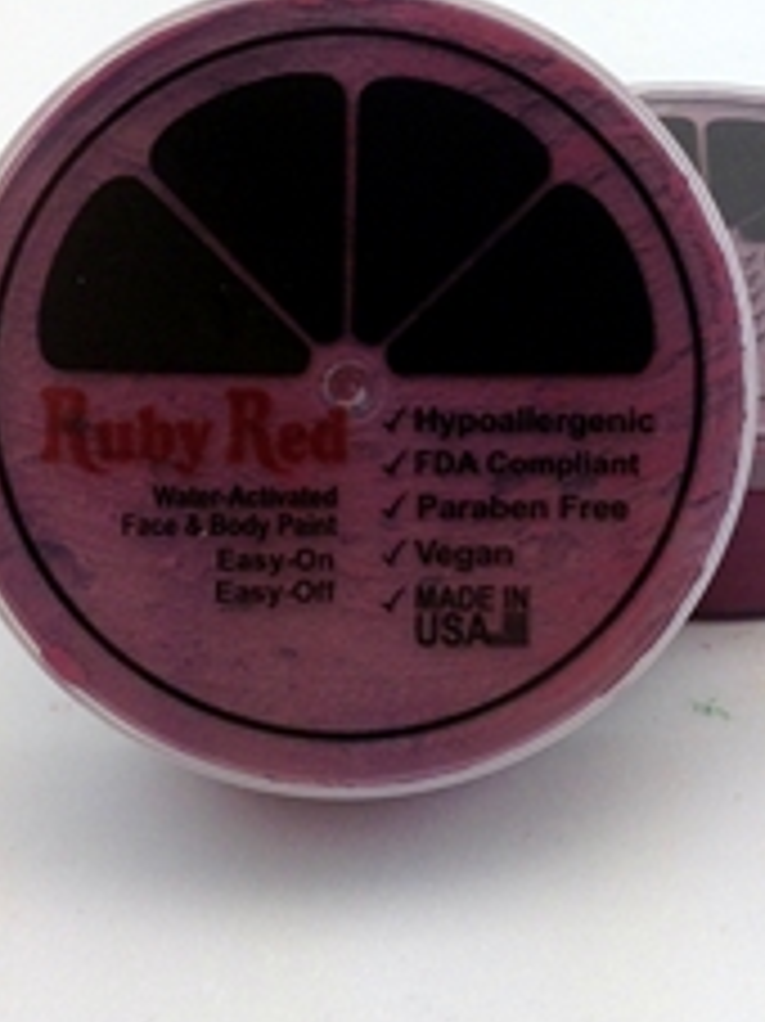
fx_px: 2360
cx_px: 680
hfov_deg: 18.1
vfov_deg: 24.4
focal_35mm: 80
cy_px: 396
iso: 50
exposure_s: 1/155
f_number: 2.4
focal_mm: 4.12
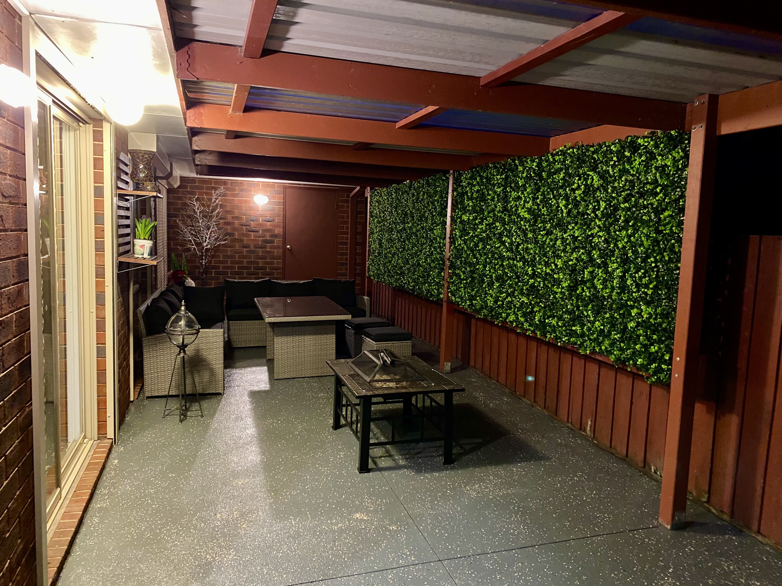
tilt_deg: -5.3
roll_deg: -2.5
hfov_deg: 67.3
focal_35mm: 26
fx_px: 587
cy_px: 293
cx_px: 391
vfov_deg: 53.1
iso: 800
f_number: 1.8
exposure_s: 1/25
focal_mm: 4.25
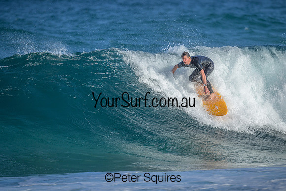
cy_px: 96
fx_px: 6357
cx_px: 143
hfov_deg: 2.6
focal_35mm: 800
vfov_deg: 1.7
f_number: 6.3
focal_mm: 800
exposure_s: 1/2000
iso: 320
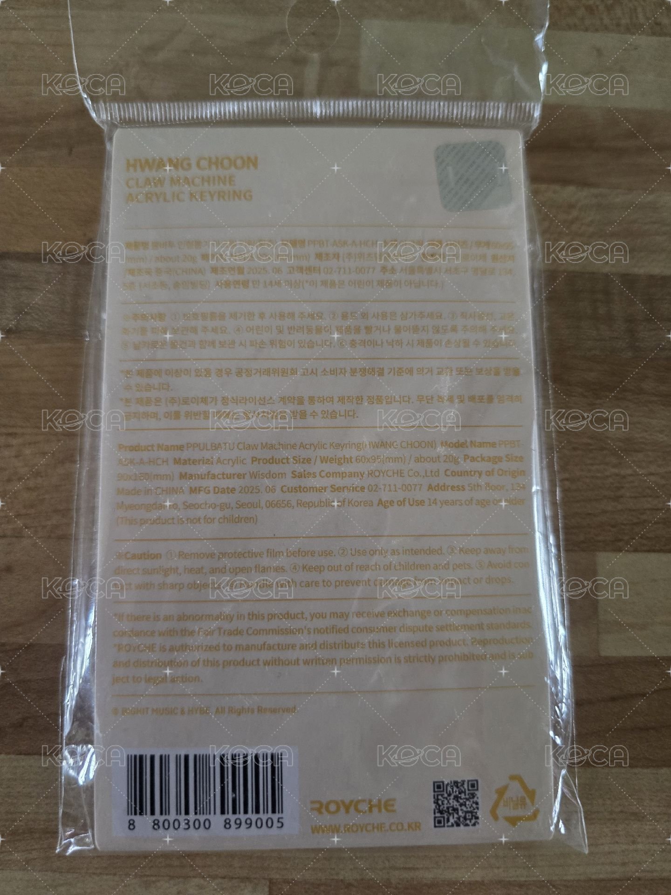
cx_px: 336
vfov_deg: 73.9
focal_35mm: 23
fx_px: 594
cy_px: 448
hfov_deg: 58.9
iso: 500
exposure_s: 1/34
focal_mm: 6.3
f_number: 1.7
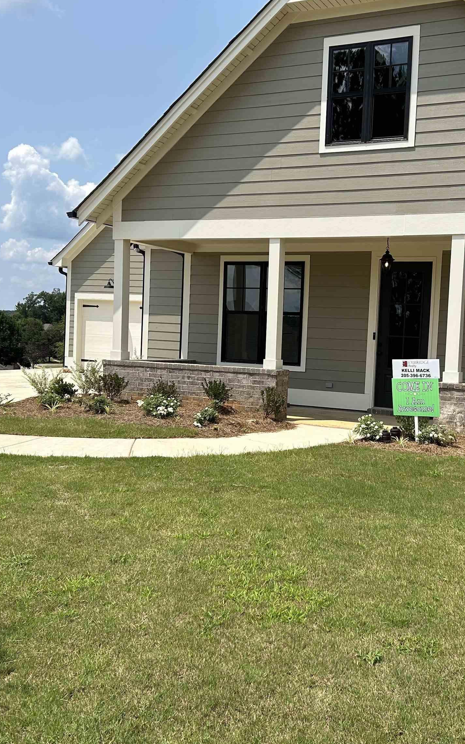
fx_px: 750
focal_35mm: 37
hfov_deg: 34.0
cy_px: 373
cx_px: 328
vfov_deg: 52.7
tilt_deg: -1.6
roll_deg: -2.3
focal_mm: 5.7
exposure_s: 1/4630
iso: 50
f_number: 1.5
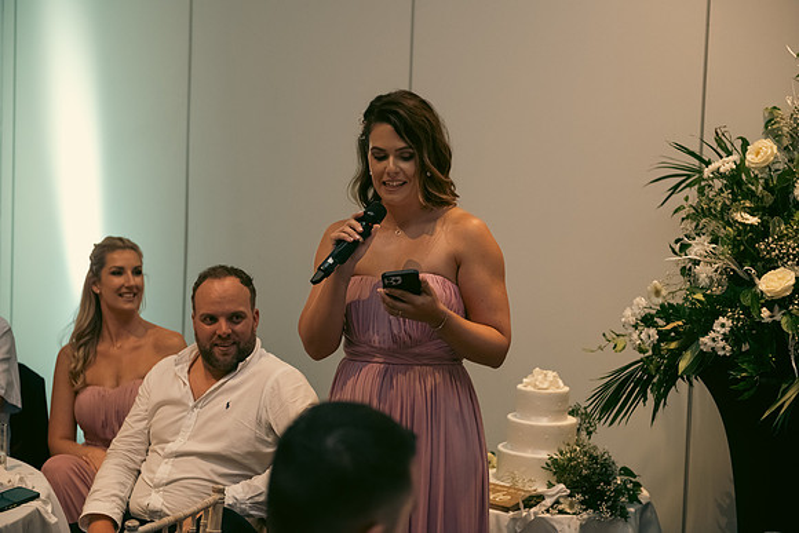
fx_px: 1554
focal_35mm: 70
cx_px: 400
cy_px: 266
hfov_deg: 28.8
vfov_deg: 19.5
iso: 2000
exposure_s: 1/160
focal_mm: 70
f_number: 3.5
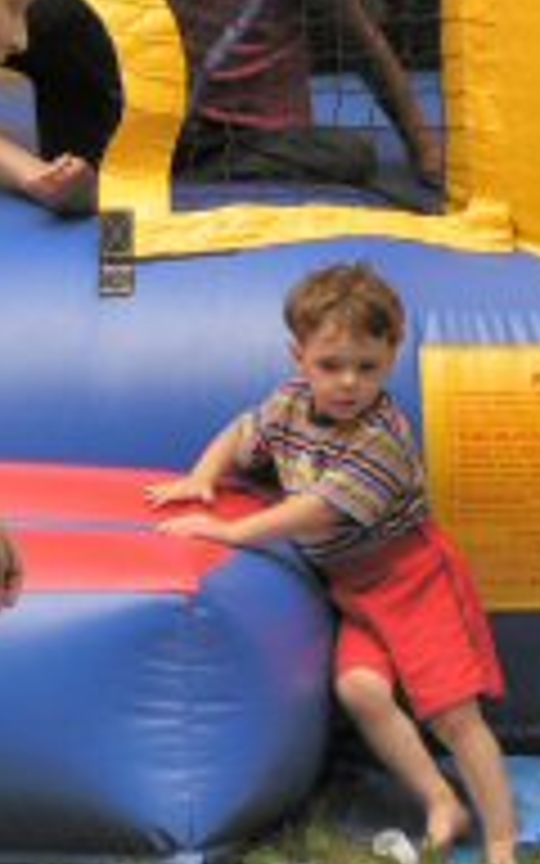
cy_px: 243
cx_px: 459
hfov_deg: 5.2
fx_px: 5934
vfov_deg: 8.3
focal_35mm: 252
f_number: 3.5
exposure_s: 1/200
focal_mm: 17.4
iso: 50
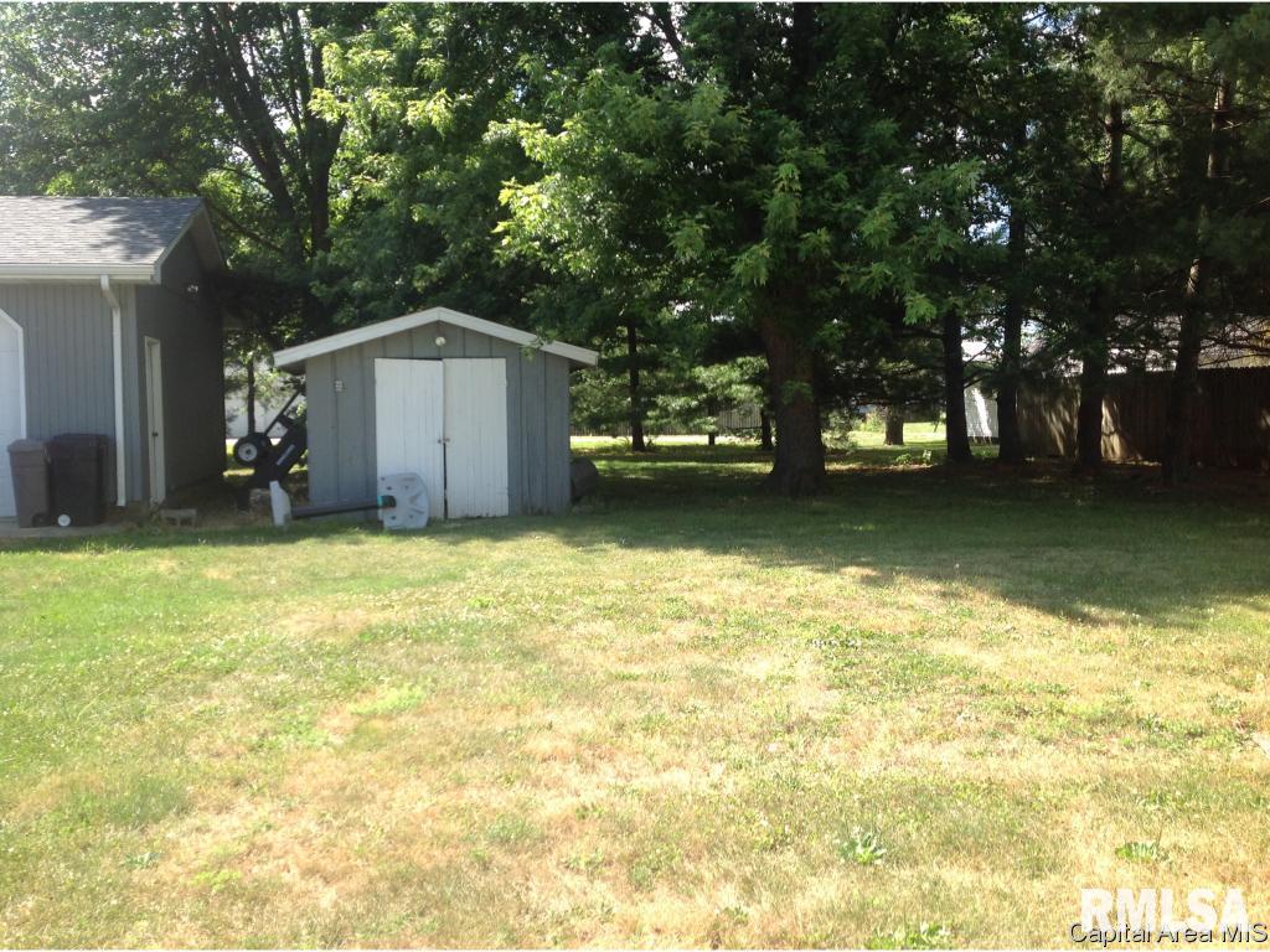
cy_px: 476
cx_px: 635
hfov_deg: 52.6
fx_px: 1284
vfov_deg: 40.7
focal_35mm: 35
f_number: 2.4
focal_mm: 4.28
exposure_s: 1/451
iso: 50
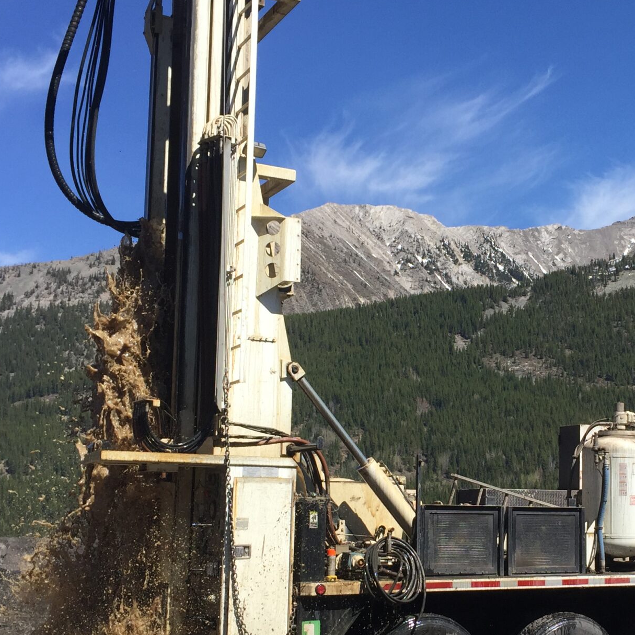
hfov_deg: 30.9
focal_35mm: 54
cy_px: 378
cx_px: 503
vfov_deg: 31.6
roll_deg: -1.0
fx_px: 1121
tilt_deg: +6.2
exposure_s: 1/1582
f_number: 2.2
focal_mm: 4.15
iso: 32
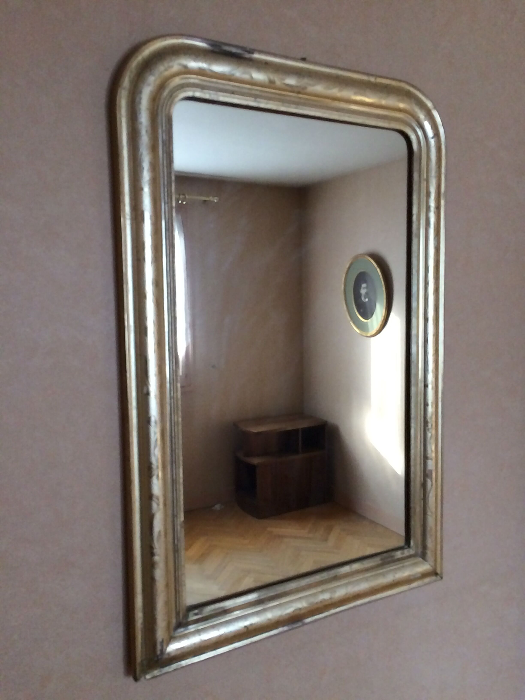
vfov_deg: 61.7
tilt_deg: -6.9
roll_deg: +1.5
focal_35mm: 29
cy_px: 350
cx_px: 262
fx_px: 586
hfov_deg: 48.2
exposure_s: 1/100
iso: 320
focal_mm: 4.15
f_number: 2.2
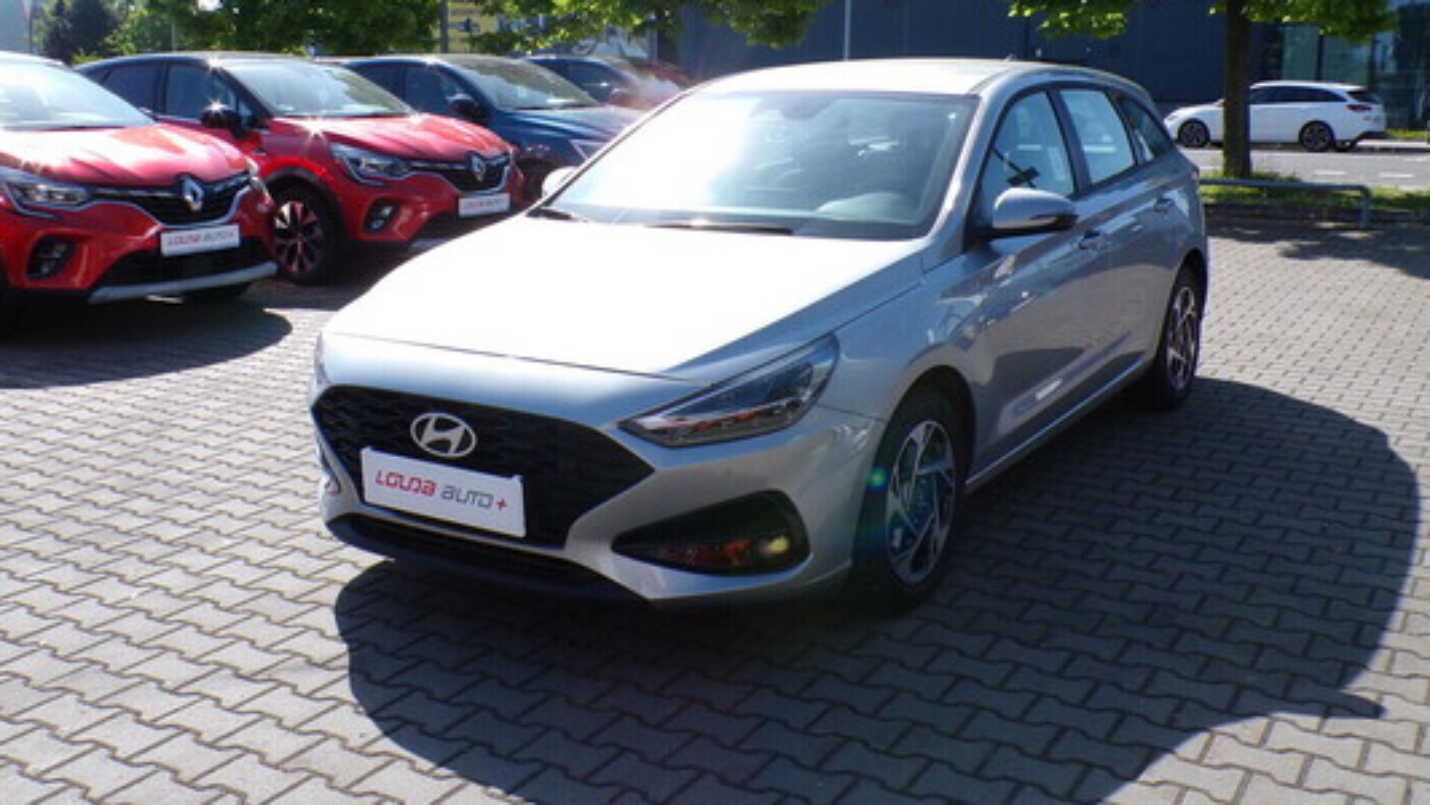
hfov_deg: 55.3
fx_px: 1365
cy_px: 310
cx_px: 727
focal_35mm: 36
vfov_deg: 32.7
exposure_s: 1/340
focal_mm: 5.8
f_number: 4.8
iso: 100
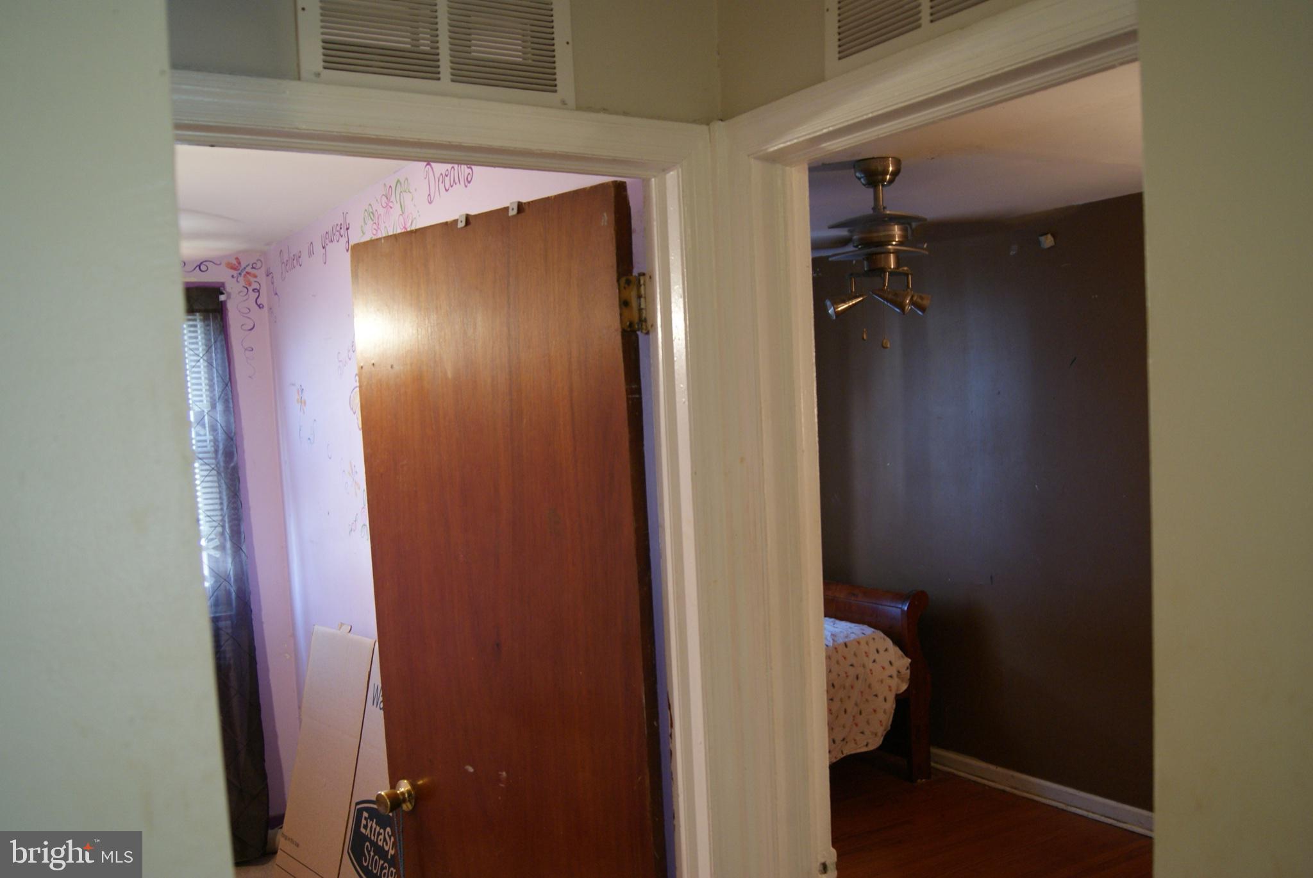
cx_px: 656
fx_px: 1095
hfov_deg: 61.9
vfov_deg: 43.7
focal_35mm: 30
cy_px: 439
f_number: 4
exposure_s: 1/20
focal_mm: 20
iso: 400
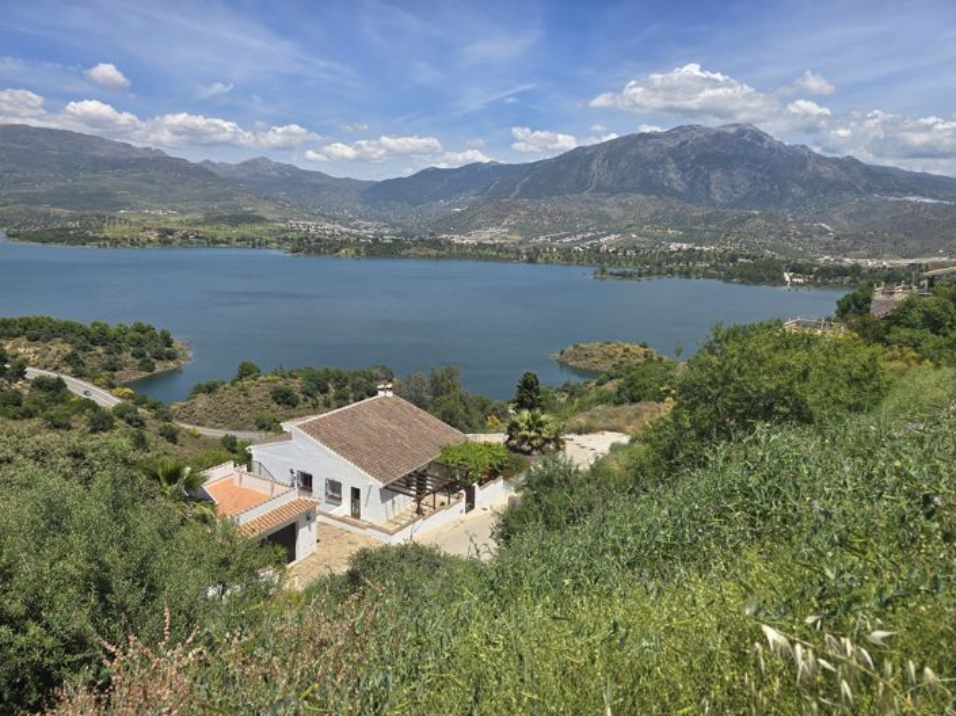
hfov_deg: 74.0
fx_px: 635
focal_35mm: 23
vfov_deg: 58.8
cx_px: 478
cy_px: 358
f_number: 1.7
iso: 12
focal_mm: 6.3
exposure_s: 1/1148
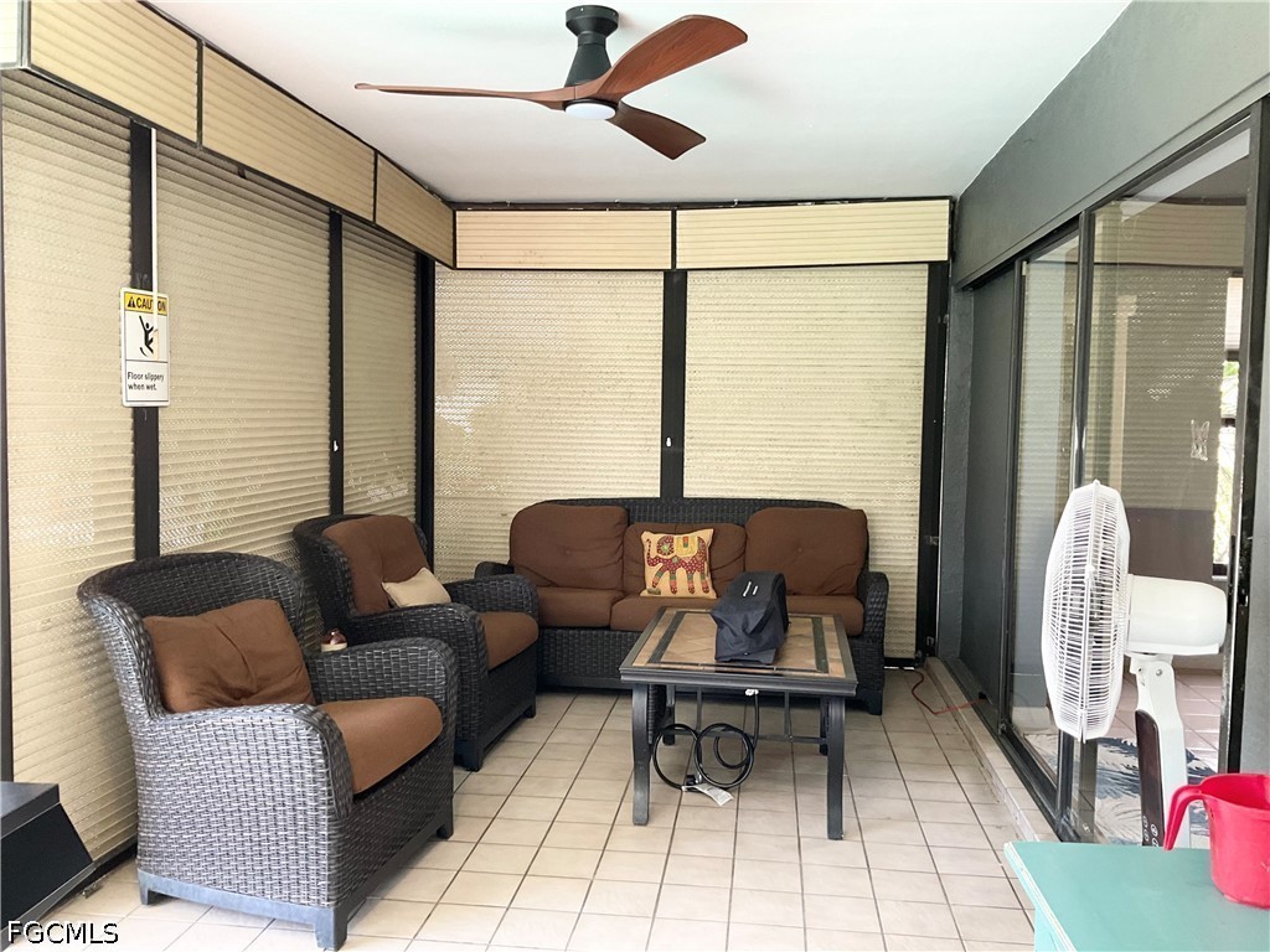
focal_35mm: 29
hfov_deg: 61.7
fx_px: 1064
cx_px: 635
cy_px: 476
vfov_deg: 48.2
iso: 100
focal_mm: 3
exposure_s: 1/60
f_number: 1.8
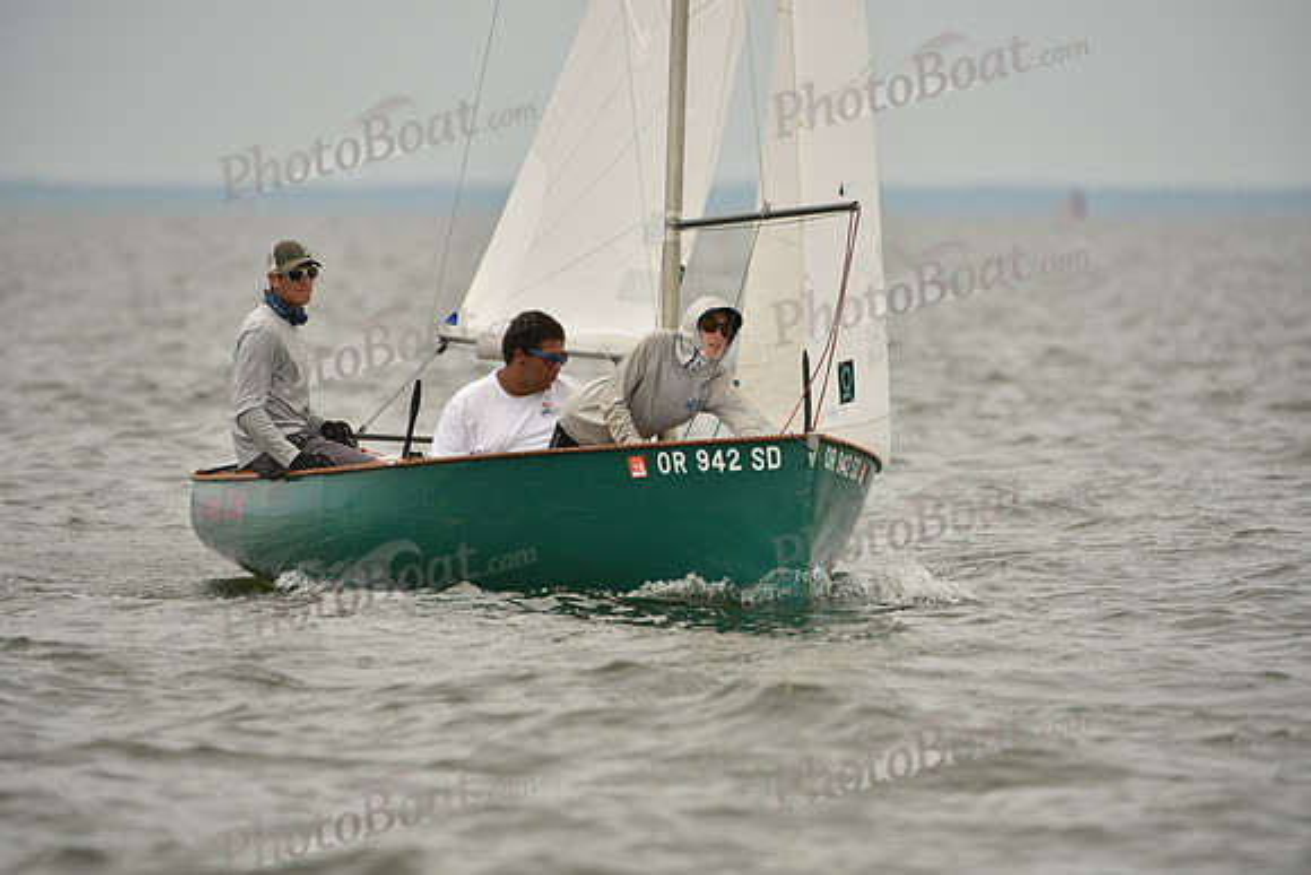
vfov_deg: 3.4
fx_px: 14569
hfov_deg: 5.2
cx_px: 656
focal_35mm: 400
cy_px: 438
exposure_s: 1/2000
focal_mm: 400
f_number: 5
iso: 320
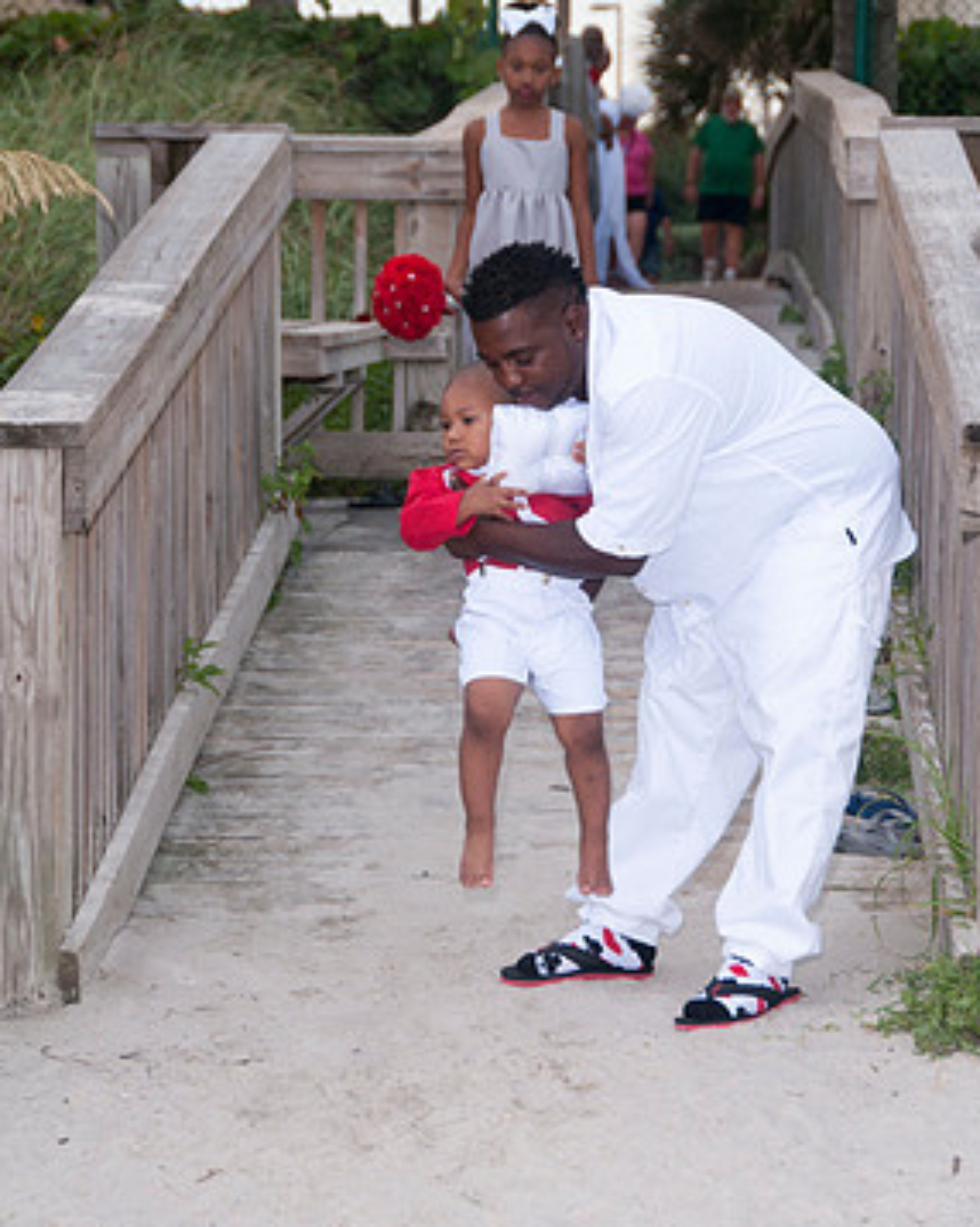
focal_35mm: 145
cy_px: 569
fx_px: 5261
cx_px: 499
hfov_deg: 10.6
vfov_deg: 13.3
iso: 200
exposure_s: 1/125
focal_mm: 82
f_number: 5.6
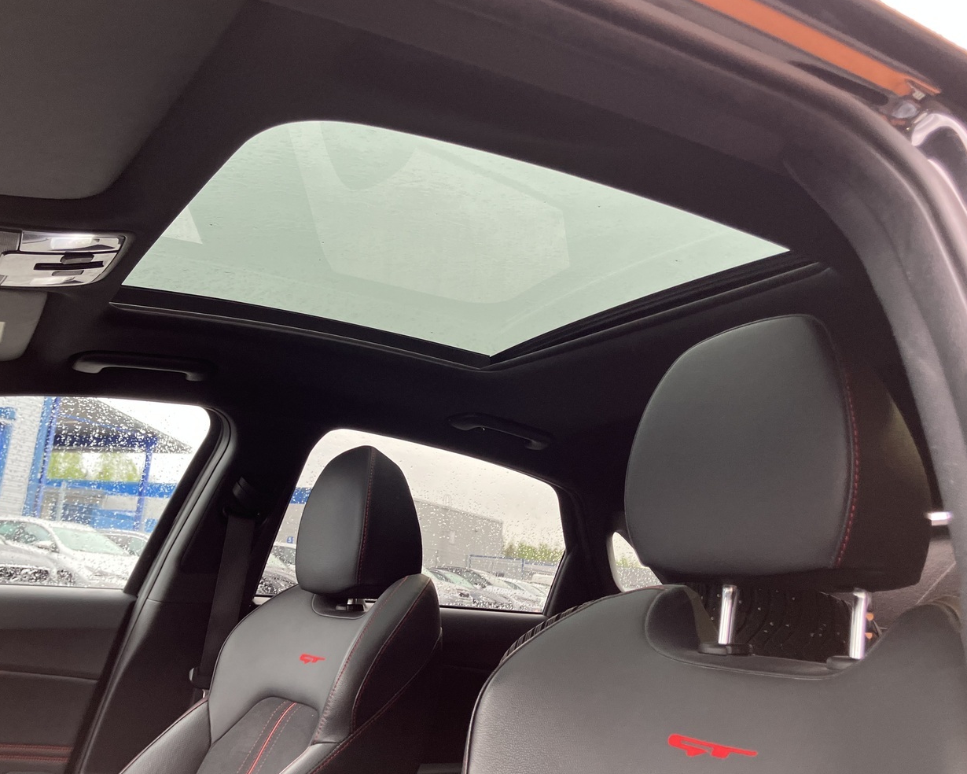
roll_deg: -4.8
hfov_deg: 55.4
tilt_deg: +15.2
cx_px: 412
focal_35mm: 32
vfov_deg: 45.8
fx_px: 916
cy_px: 357
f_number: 1.8
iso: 80
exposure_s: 1/100
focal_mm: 3.99
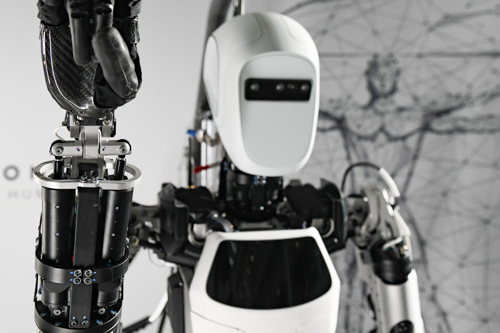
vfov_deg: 30.3
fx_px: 611
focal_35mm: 44
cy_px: 114
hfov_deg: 44.4
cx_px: 223
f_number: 4
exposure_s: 1/320
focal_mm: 29
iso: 1600
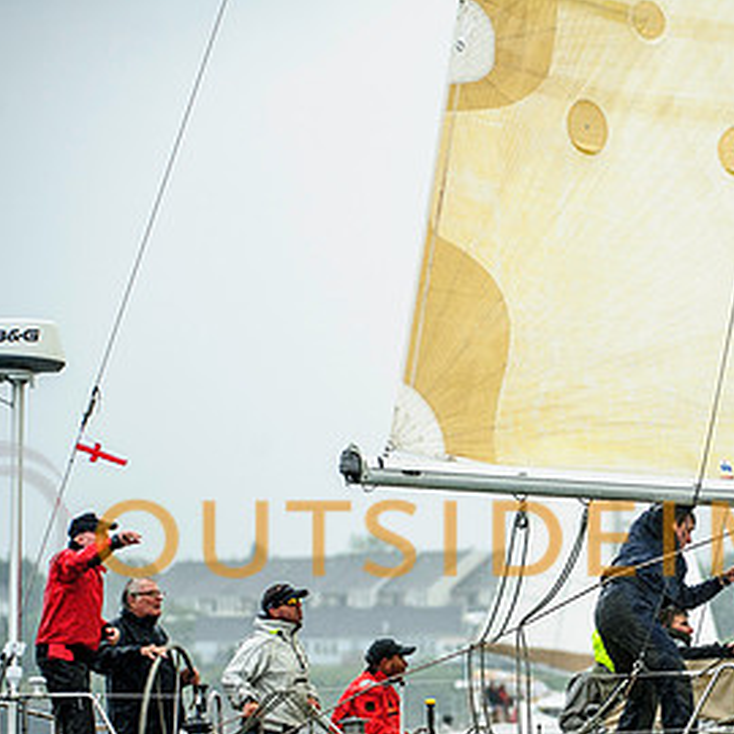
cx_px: 680
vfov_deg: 4.7
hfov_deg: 4.7
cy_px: 522
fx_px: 8852
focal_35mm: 369
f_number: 5
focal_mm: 200
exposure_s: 1/800
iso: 640
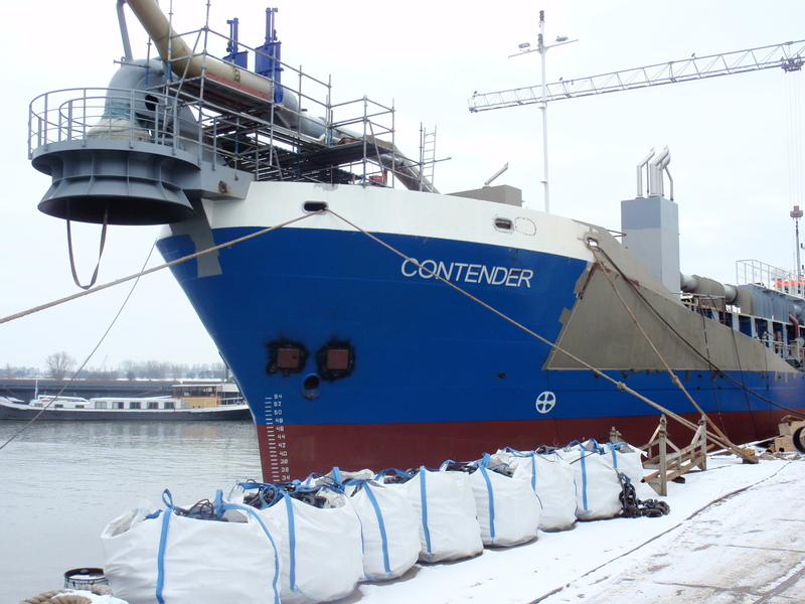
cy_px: 302
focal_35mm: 40
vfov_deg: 36.0
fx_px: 930
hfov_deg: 46.8
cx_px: 402
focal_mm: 7.25
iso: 64
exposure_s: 1/200
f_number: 3.9
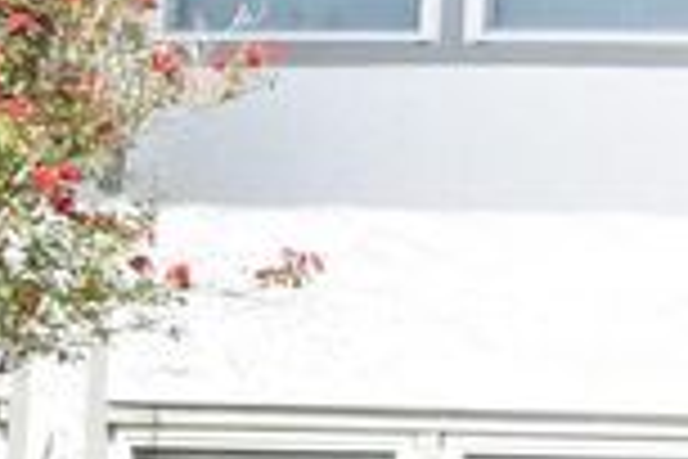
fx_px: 936
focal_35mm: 49
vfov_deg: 24.0
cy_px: 605
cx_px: 1061
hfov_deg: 26.8
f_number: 8
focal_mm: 10
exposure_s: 1/250
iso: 250
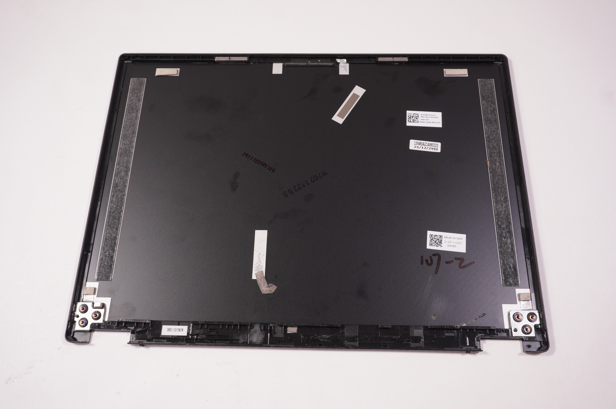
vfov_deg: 41.6
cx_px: 308
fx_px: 539
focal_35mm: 32
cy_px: 204
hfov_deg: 59.5
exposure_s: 1/250
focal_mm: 21
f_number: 6.3
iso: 800
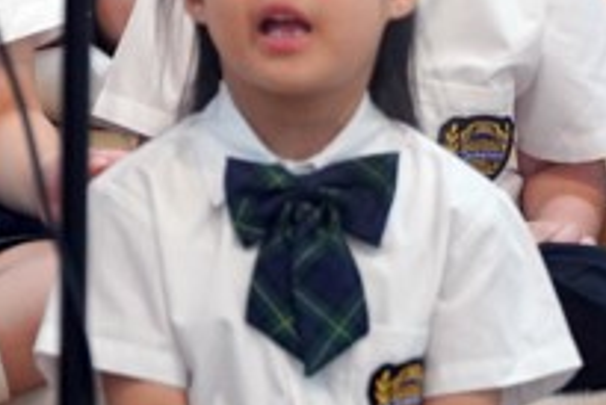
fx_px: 14806
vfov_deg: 1.6
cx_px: -328
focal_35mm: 879
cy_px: -263
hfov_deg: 2.3
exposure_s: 1/250
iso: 2000
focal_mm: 200
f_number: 4
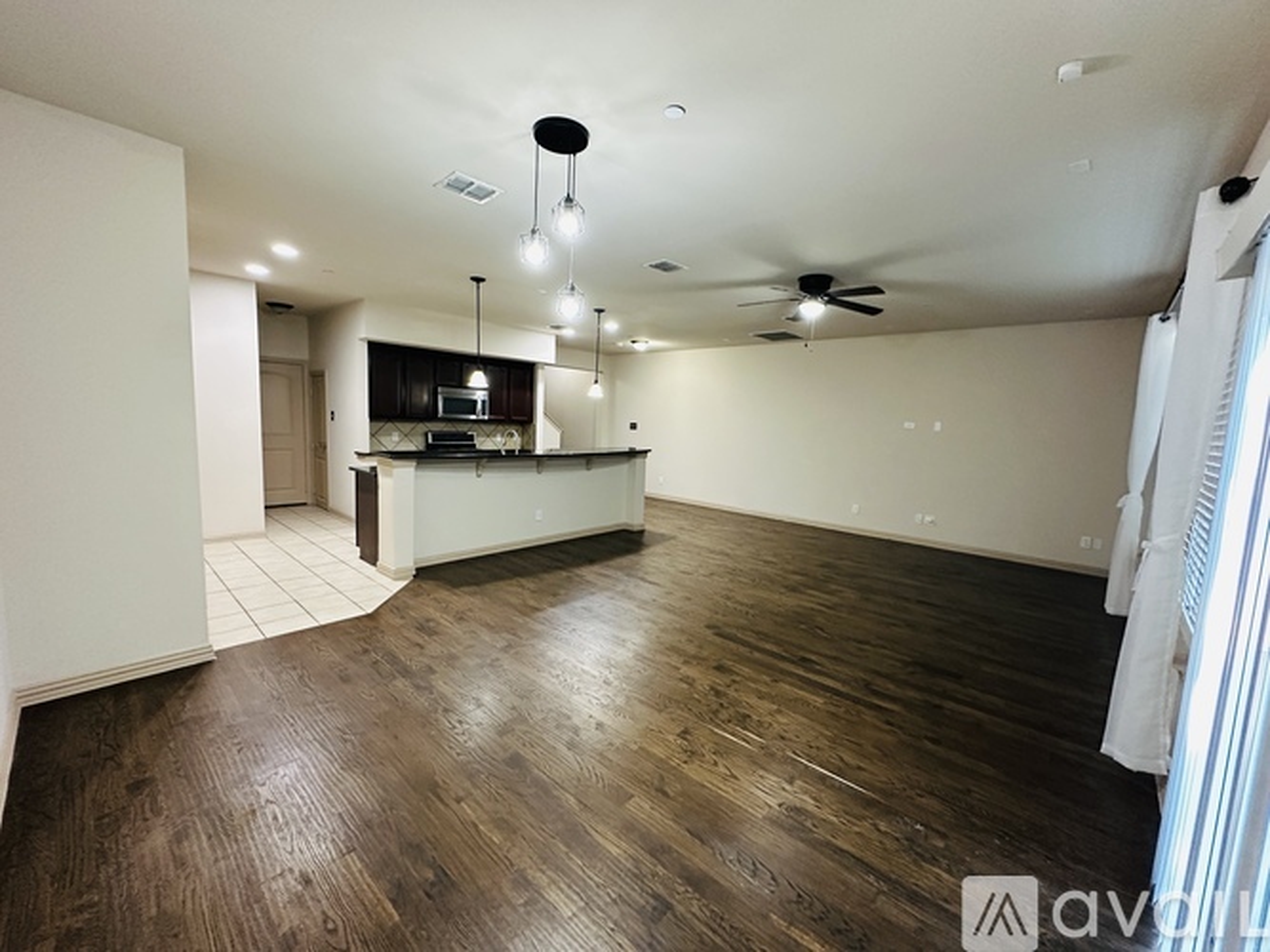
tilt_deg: -6.3
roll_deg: -1.9
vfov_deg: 85.7
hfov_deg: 102.1
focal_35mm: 14
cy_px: 476
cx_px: 635
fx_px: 514
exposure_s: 1/60
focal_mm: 2.22
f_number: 2.2
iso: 400
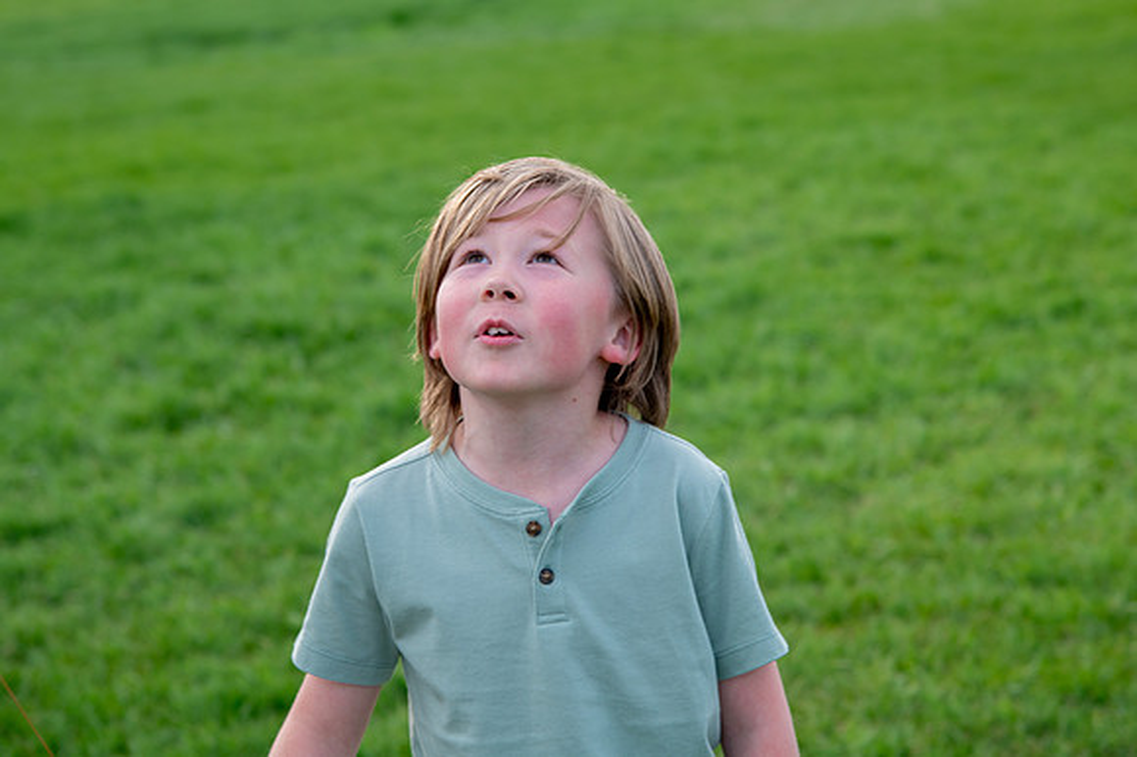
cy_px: 258
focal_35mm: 121
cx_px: 568
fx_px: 3825
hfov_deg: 16.9
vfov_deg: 11.3
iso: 200
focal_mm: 92
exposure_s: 1/250
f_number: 5
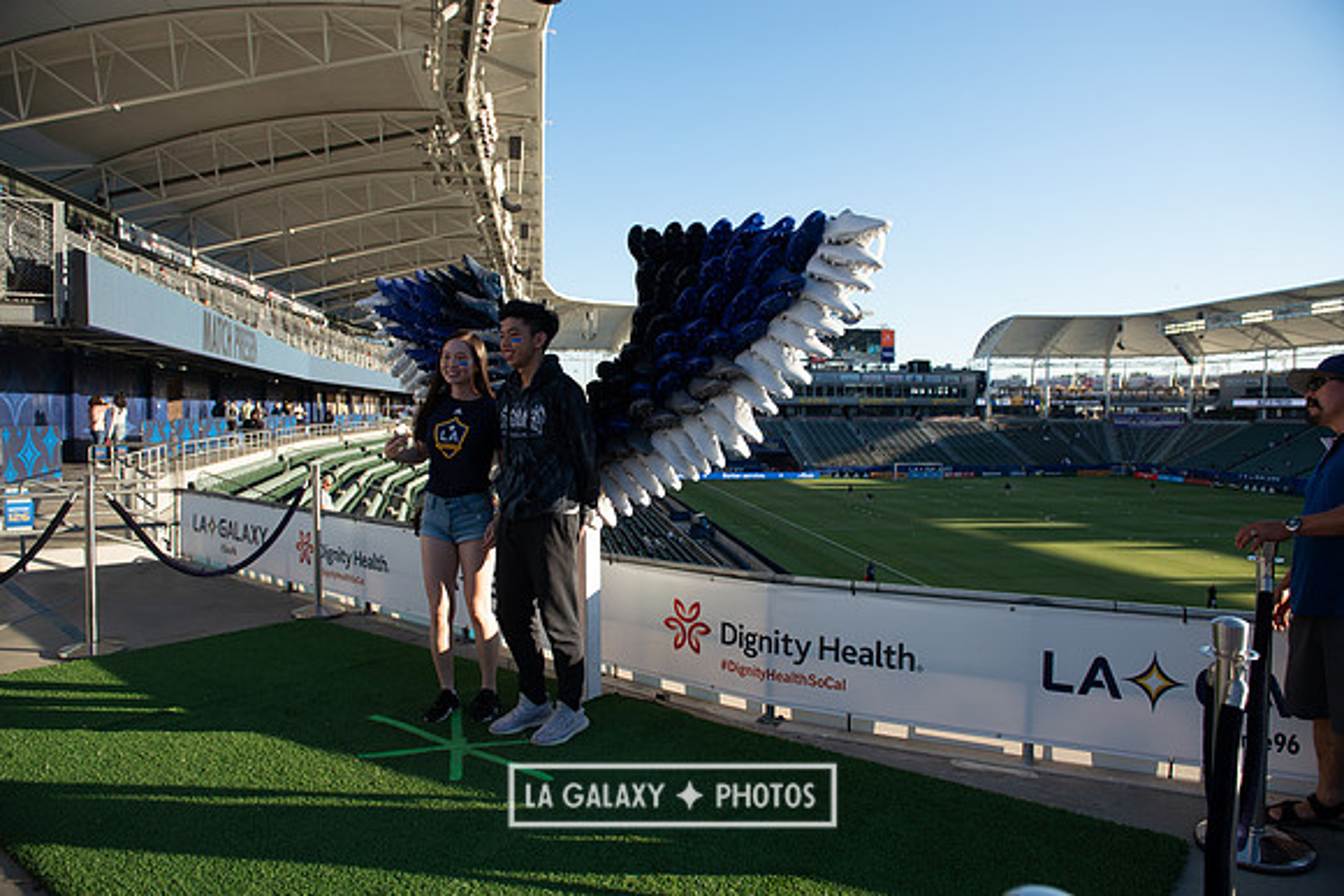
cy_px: 448
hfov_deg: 73.7
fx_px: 896
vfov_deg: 53.2
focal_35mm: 24
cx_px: 672
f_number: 4.5
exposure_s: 1/800
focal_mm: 24
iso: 200
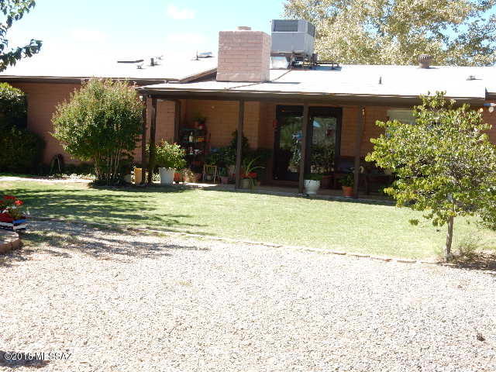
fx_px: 731
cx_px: 248
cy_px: 186
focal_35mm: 51
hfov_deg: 37.5
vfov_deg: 28.6
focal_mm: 9
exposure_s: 1/250
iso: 125
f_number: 4.5
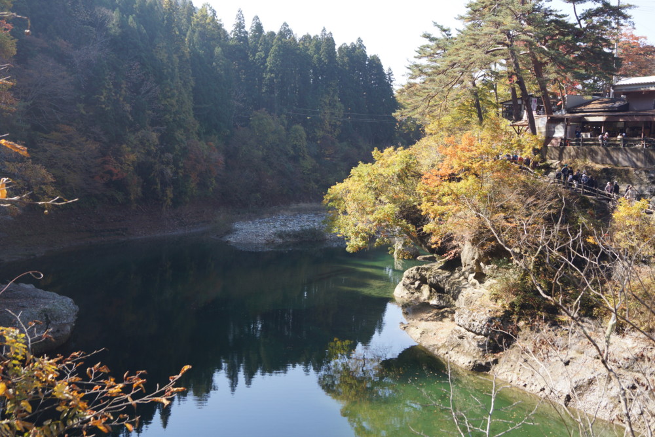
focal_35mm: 36
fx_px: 655
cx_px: 328
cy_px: 218
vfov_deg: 36.9
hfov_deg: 53.1
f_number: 5.6
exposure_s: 1/125
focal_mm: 24
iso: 100
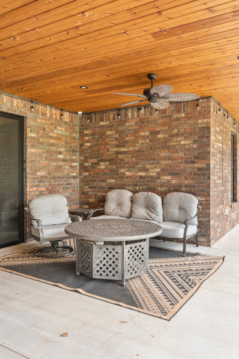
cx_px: 120
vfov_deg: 63.7
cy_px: 180
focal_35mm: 29
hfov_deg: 45.0
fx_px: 289
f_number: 8
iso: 200
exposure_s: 1/30
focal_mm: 29
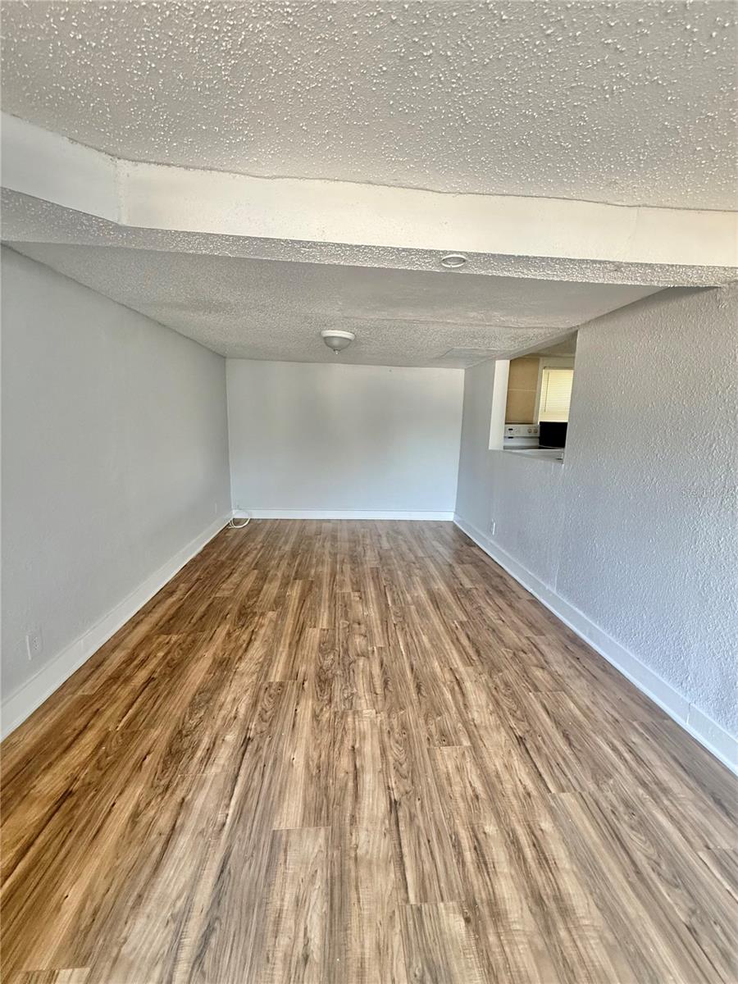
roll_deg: -0.6
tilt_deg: -9.9
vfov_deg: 102.1
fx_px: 398
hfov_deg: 85.7
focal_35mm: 14
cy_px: 492
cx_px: 369
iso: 250
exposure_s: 1/99
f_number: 2.2
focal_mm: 2.22
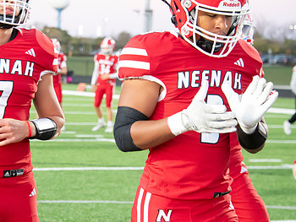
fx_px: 1335
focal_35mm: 156
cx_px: 63
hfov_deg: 12.6
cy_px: 116
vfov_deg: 9.5
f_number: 5.6
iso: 8000
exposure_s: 1/320
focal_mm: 98
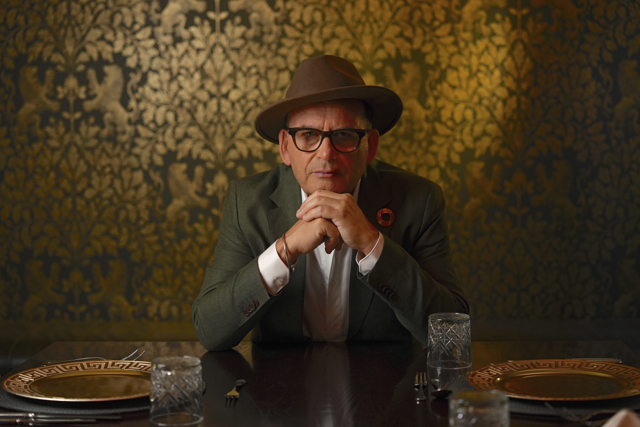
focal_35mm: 70
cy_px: 214
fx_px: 1244
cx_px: 320
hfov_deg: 28.8
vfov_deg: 19.5
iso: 800
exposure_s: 1/200
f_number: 2.8
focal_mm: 70
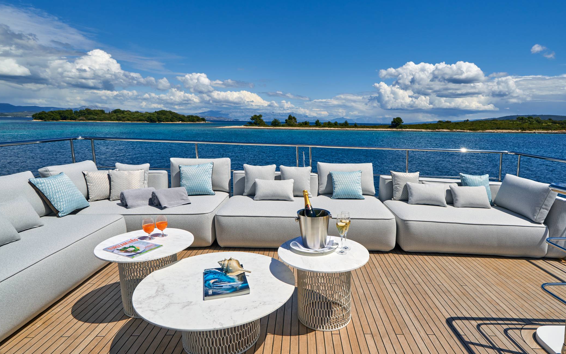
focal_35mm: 19
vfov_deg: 62.0
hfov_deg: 87.9
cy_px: 201
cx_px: 300
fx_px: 293
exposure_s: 1/800
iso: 100
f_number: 7.1
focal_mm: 16
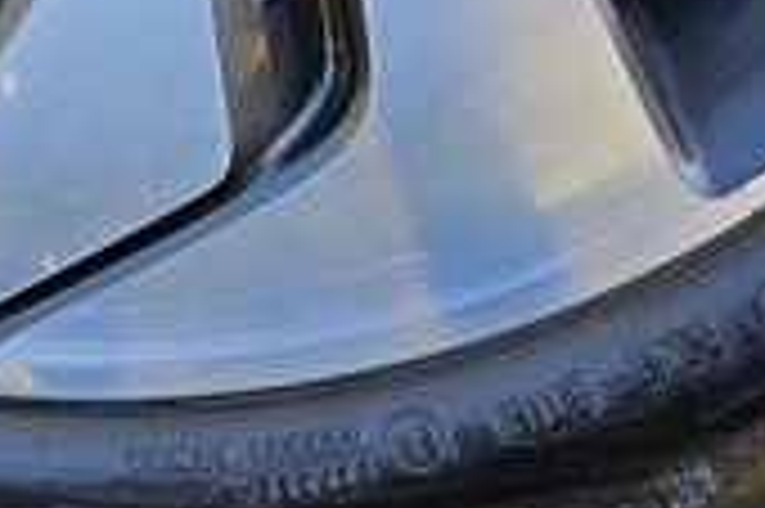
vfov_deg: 14.3
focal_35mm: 90
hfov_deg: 22.2
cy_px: -216
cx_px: 104
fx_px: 1911
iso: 40
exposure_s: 1/180
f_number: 1.7
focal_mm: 6.3
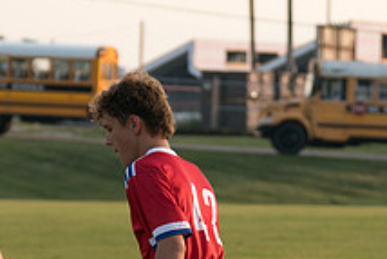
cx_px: 170
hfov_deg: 7.3
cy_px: 316
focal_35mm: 282
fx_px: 3033
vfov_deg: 4.9
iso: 250
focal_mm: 70
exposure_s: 1/1250
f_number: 2.8
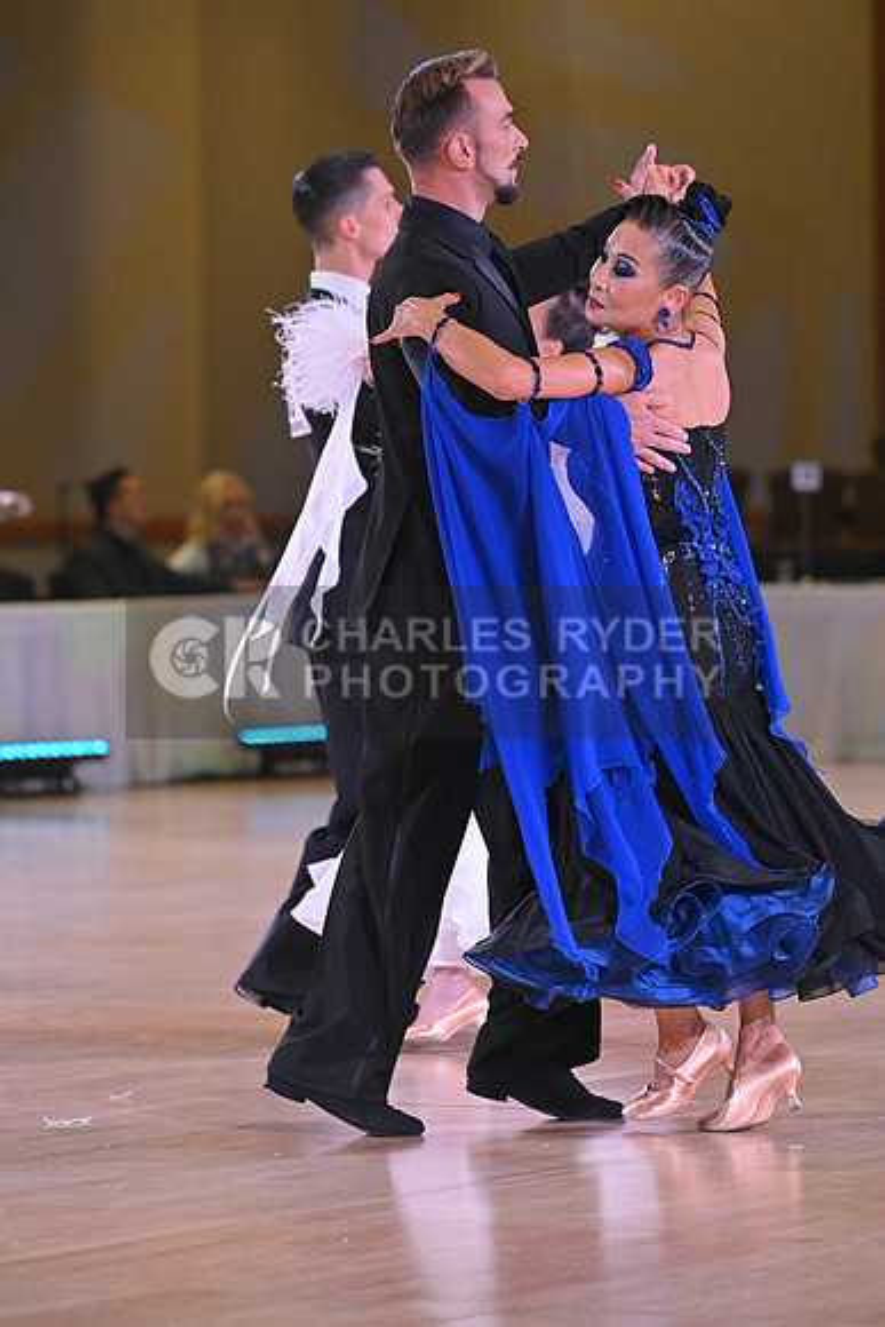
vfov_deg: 10.3
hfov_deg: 6.9
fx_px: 7370
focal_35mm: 200
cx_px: 442
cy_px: 664
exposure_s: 1/400
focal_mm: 200
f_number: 5
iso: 3200
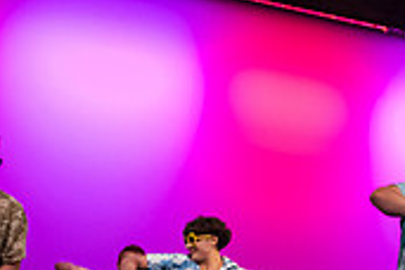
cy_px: 193
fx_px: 1069
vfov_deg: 14.4
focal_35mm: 95
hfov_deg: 18.4
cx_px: 647
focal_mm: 28
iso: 4000
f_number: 3.2
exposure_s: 1/250
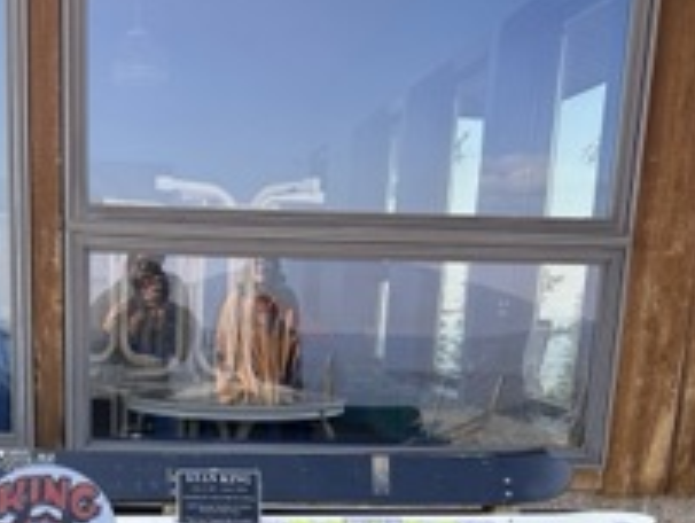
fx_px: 1146
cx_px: 210
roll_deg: -1.2
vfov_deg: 23.8
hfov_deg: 33.3
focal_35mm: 57
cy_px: 595
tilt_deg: -12.9
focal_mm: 6.76
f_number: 1.78
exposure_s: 1/979
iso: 100
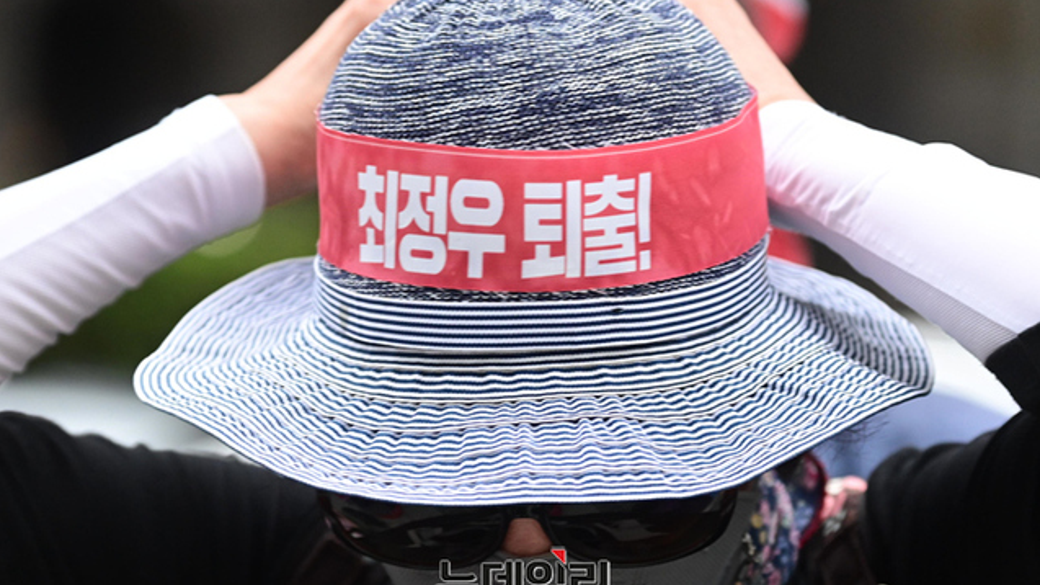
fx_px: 6093
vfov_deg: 5.5
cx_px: 519
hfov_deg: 9.8
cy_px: 288
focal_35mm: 221
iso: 5000
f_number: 5.3
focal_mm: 210
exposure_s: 1/400
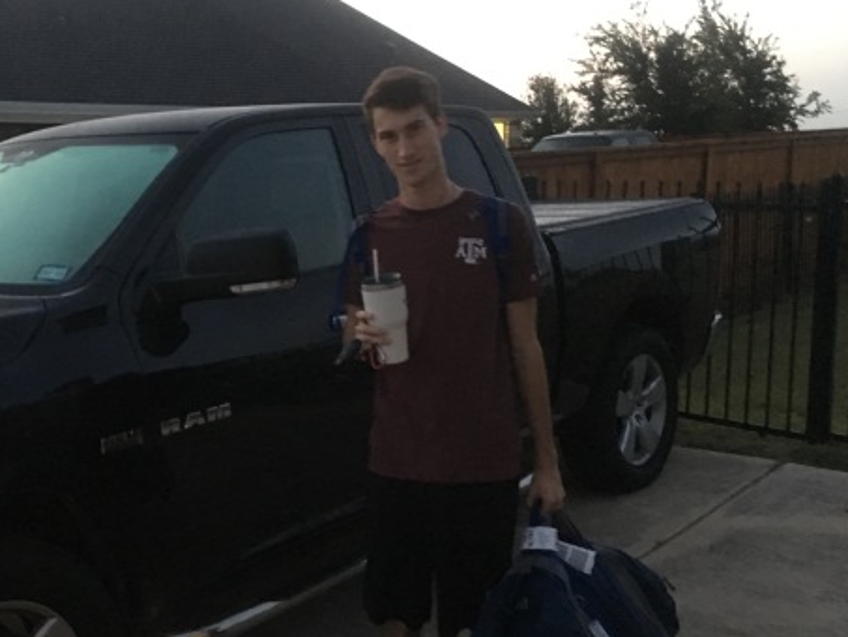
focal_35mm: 41
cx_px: 292
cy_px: 354
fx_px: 1005
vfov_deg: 35.1
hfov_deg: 45.2
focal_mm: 4.15
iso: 640
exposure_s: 1/15
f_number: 2.2
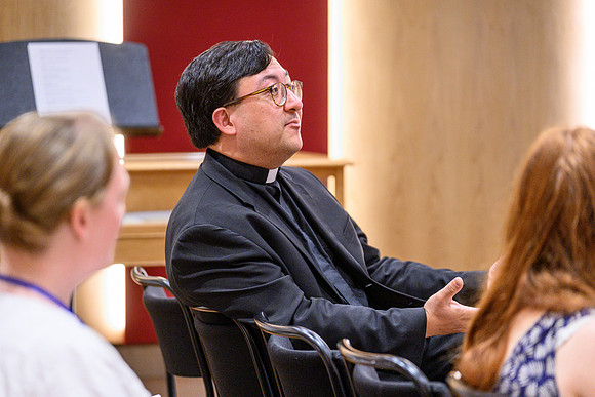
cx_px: 298
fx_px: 2266
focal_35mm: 137
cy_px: 198
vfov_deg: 10.0
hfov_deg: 15.0
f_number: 2.8
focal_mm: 133
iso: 5000
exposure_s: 1/125
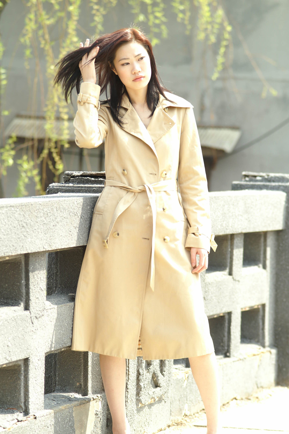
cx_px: 144
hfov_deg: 7.6
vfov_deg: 11.4
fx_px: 2171
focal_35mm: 180
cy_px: 217
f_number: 4
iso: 200
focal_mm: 120
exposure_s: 1/500
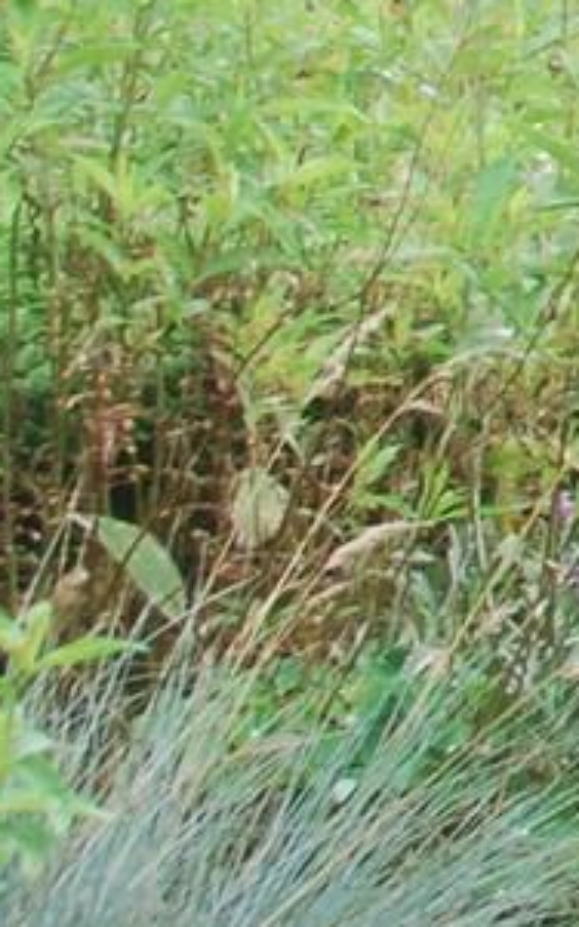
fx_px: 5784
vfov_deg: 9.0
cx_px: 2424
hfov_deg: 5.0
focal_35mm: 229
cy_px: -280
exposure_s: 1/100
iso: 200
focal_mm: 22
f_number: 5
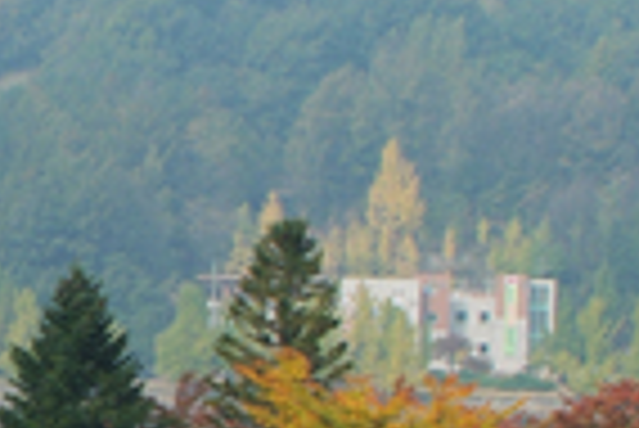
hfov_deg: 9.8
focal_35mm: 207
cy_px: 554
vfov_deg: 6.6
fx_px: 3678
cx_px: -142
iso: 100
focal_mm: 28
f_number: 6.7
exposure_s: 1/180
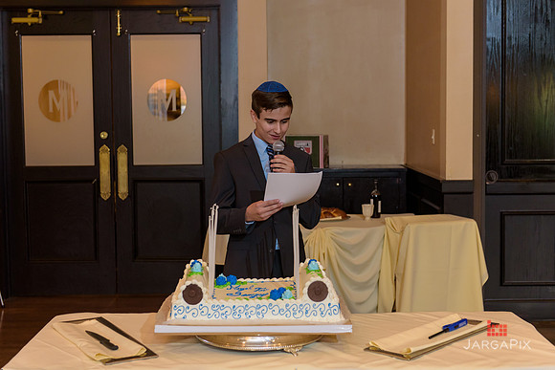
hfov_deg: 35.6
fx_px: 863
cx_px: 278
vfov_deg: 24.2
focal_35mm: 56
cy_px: 185
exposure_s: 1/125
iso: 1600
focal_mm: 56
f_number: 3.2
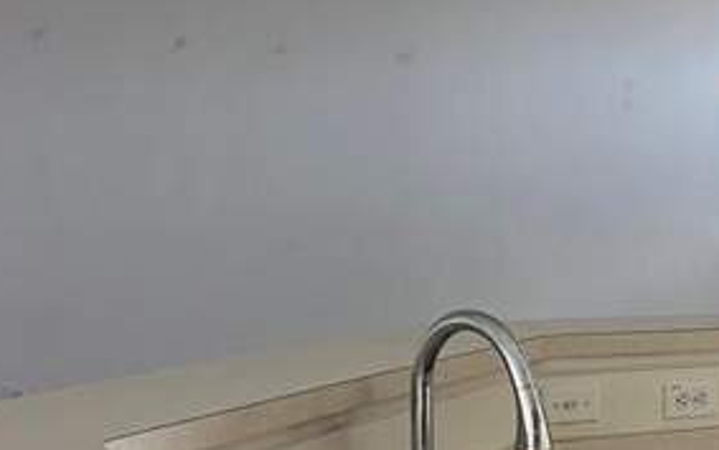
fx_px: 1529
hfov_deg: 23.9
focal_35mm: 78
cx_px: 877
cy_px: 348
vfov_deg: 16.6
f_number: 1.5
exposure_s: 1/60
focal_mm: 5.7
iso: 200
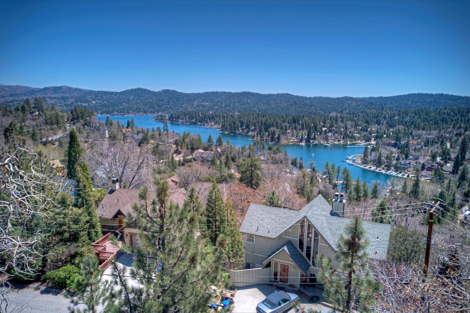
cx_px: 235
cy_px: 156
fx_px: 287
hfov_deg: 78.6
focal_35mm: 22
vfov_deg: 57.2
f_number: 2.8
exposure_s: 1/2500
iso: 200
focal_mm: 8.4
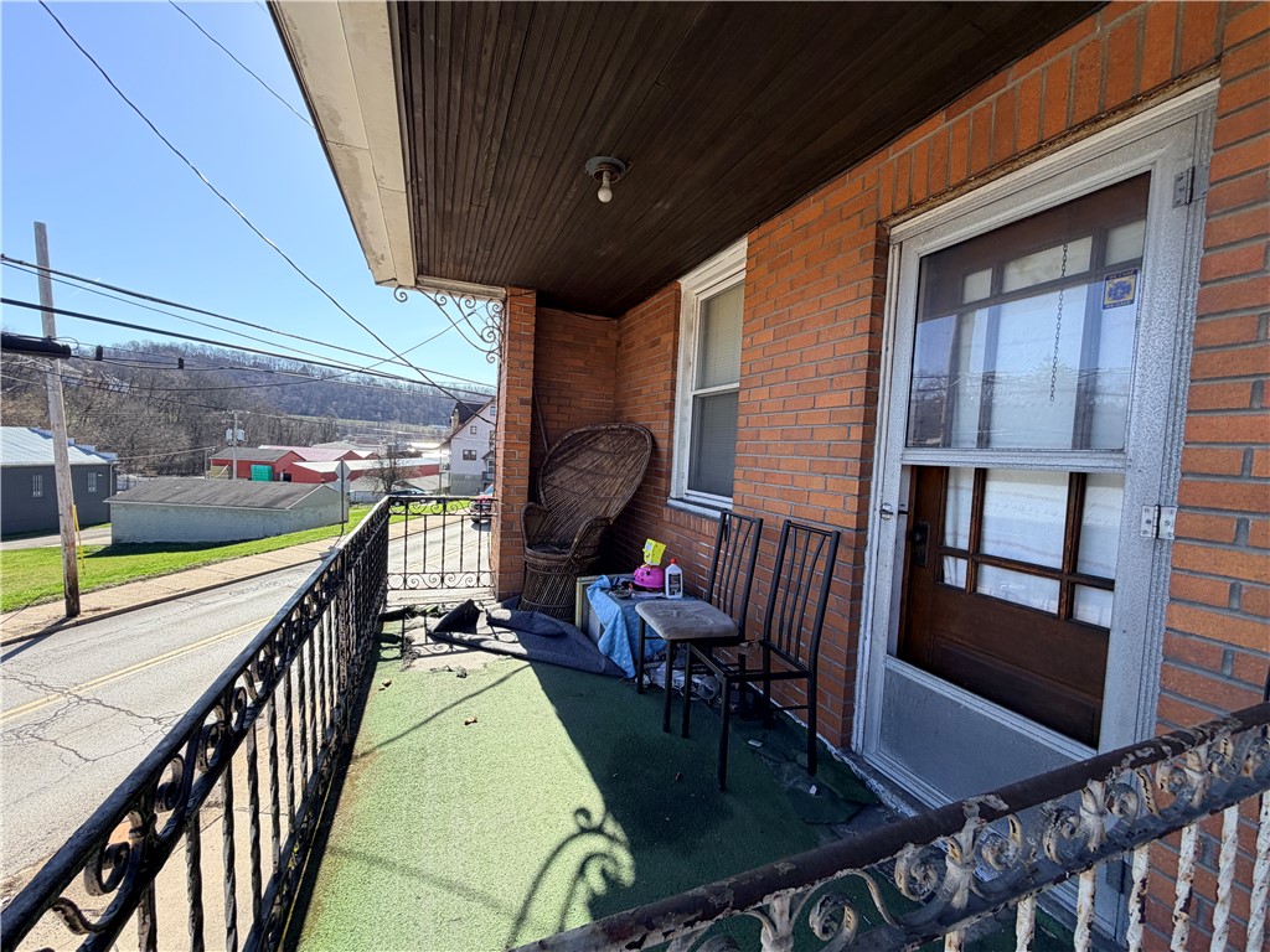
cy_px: 476
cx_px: 635
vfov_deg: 85.7
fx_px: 514
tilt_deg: -3.9
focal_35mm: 14
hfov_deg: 102.1
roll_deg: -2.5
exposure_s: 1/502
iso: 50
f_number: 2.2
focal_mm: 2.22
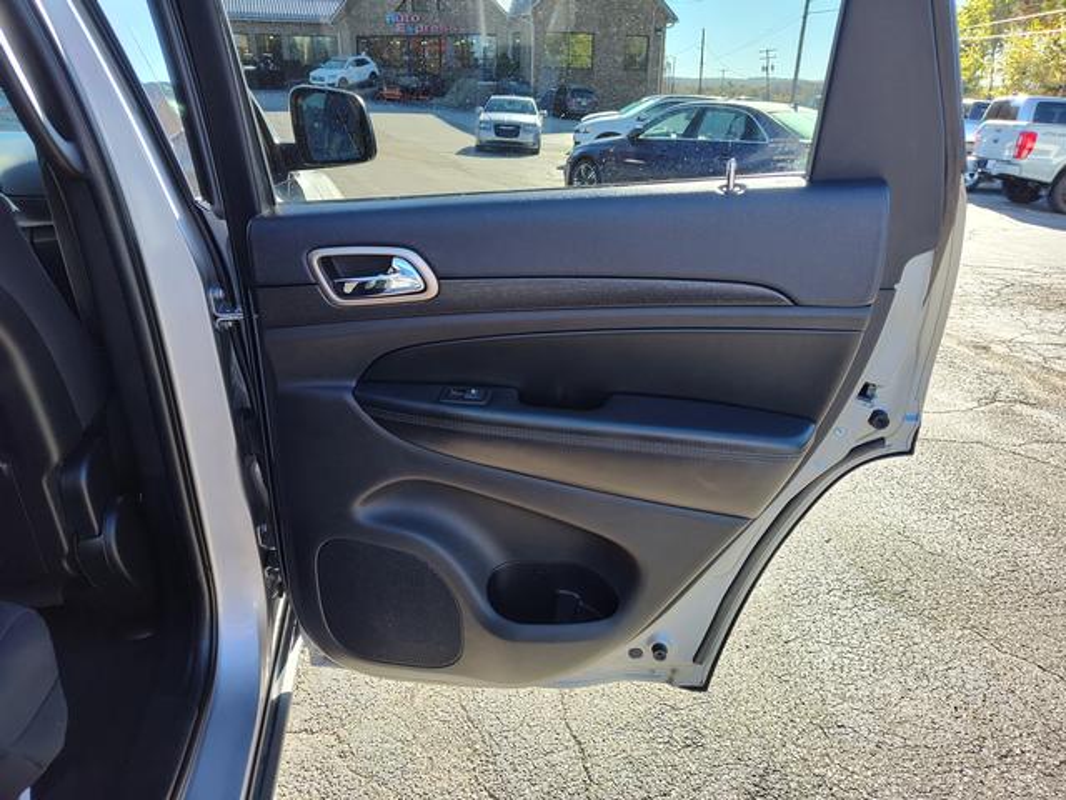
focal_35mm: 23
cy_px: 400
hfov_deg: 73.9
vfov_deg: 58.9
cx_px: 533
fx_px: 708
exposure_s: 1/349
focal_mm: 5.56
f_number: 1.88
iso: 100
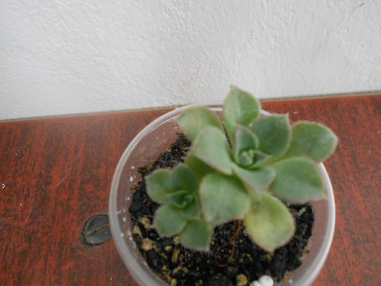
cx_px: 190
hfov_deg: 61.7
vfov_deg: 48.2
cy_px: 143
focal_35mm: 29
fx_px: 319
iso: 320
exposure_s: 1/30
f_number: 3.4
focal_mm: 5.3
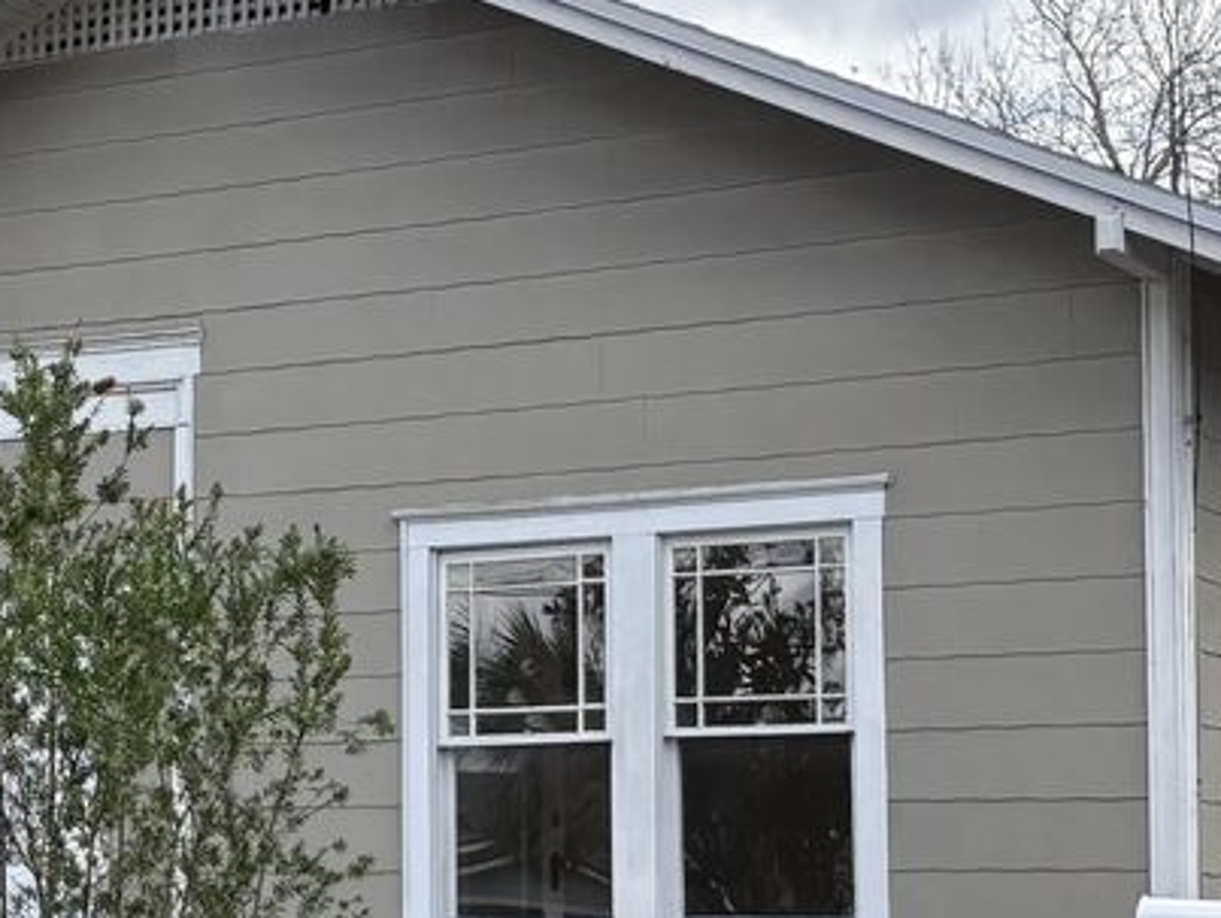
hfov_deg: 29.4
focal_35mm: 66
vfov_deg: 22.0
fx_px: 2330
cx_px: 591
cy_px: 754
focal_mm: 5.96
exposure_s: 1/1901
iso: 64
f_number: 1.6
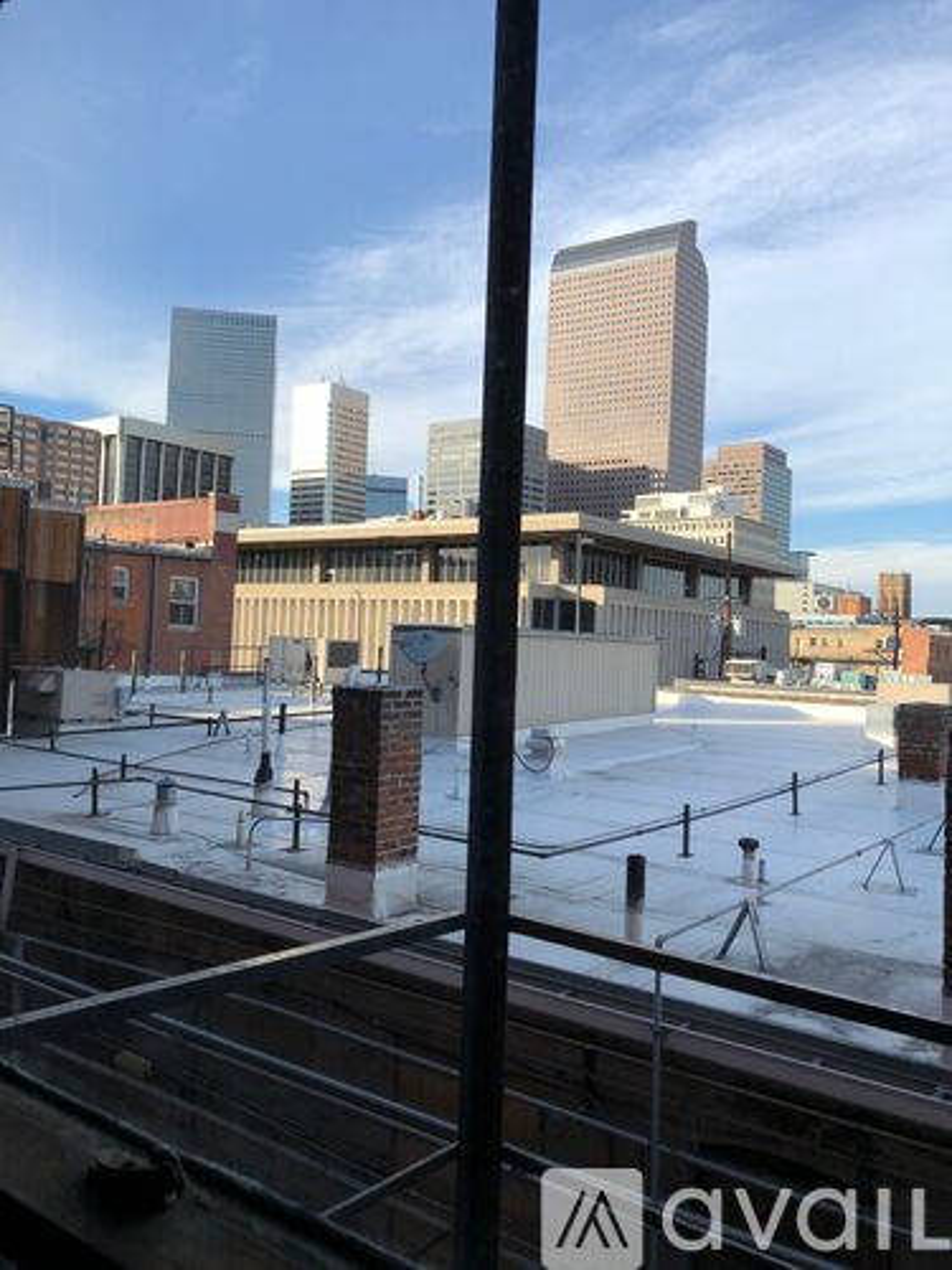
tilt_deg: +2.4
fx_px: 1027
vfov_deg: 63.4
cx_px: 476
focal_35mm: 28
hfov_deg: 49.7
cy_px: 635
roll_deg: -3.3
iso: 20
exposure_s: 1/941
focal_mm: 4
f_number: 1.8
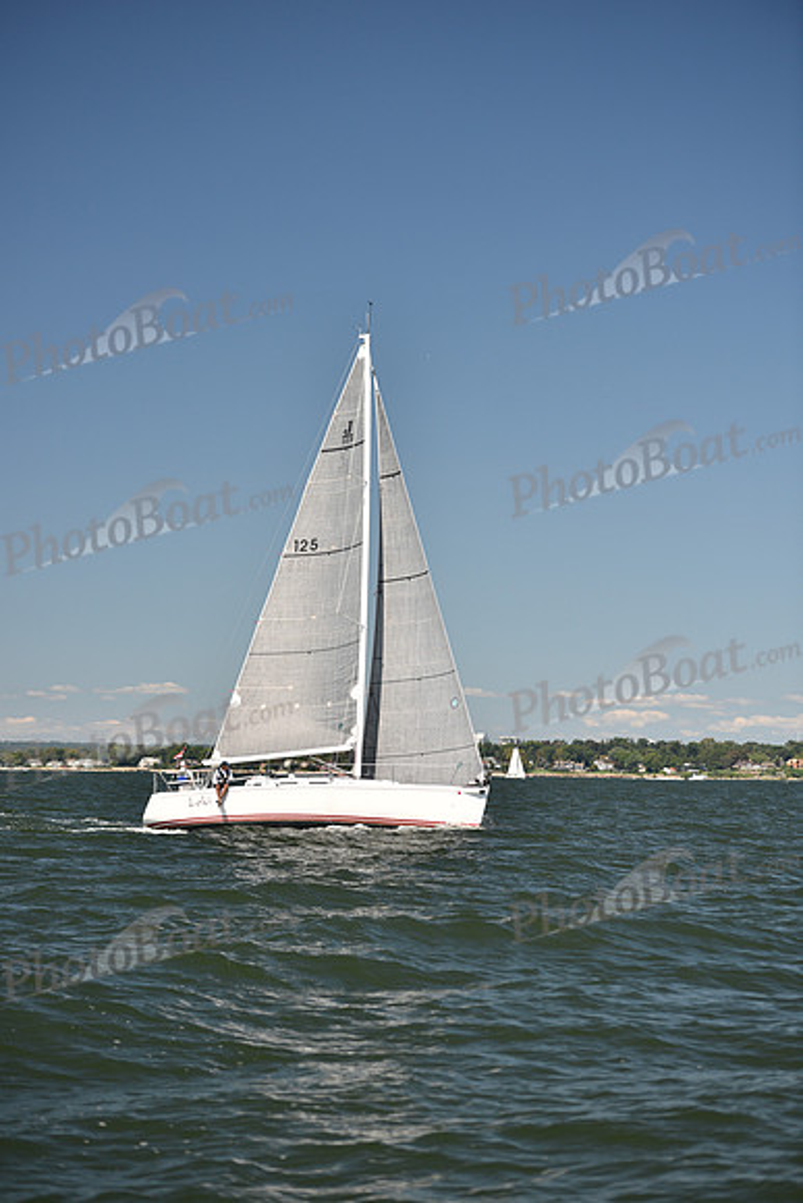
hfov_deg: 15.9
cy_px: 602
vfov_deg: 23.6
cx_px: 402
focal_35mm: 86
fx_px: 2875
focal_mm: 86
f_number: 3.2
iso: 250
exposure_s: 1/1250
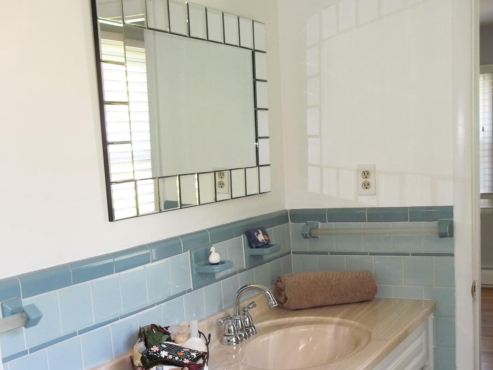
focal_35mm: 46
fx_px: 655
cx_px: 244
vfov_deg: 31.2
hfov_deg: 41.2
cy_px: 261
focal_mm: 5.7
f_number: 2.9
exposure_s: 1/30
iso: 80
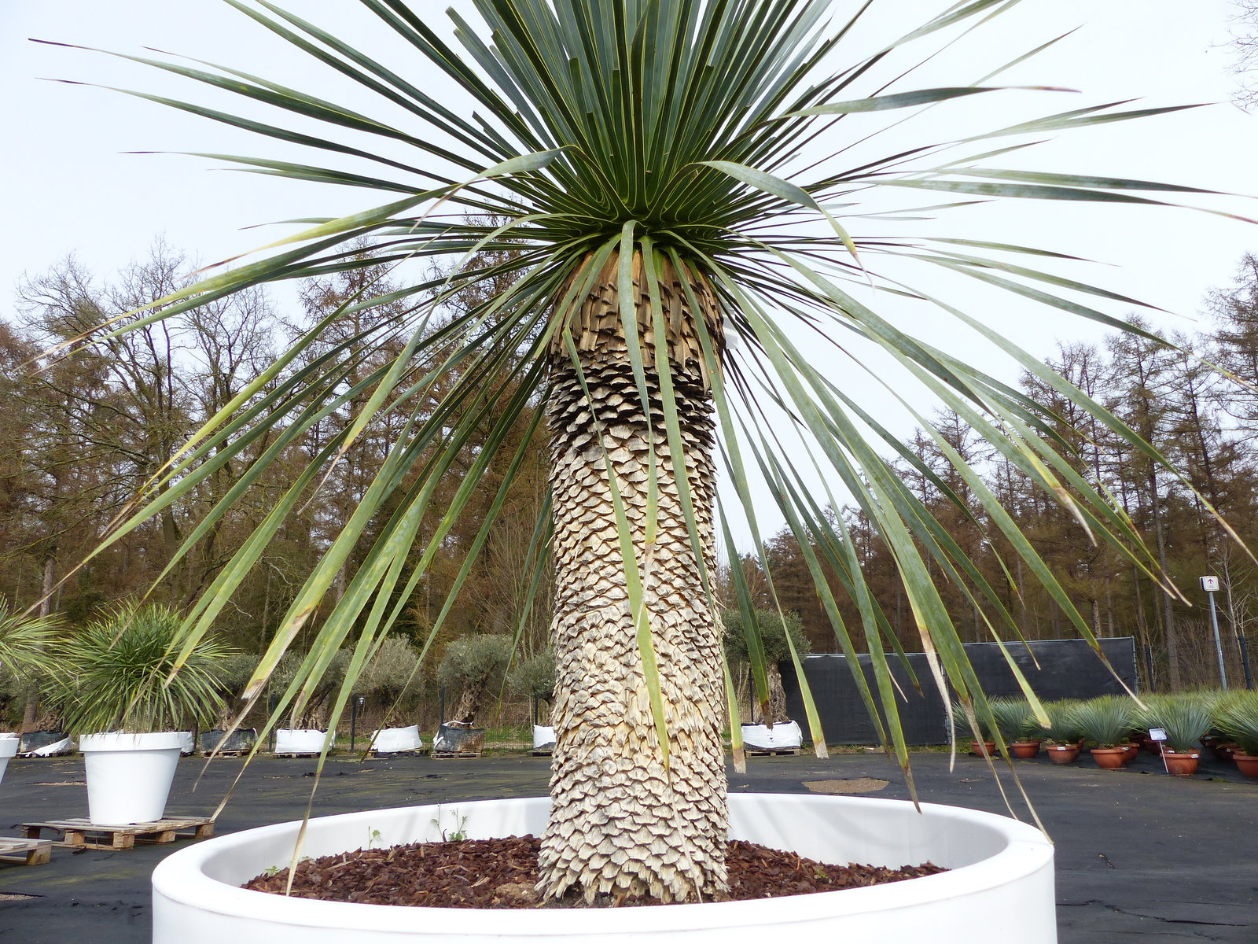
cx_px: 629
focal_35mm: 25
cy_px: 472
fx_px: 909
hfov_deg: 69.4
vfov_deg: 54.9
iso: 100
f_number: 4
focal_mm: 4.5
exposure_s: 1/500
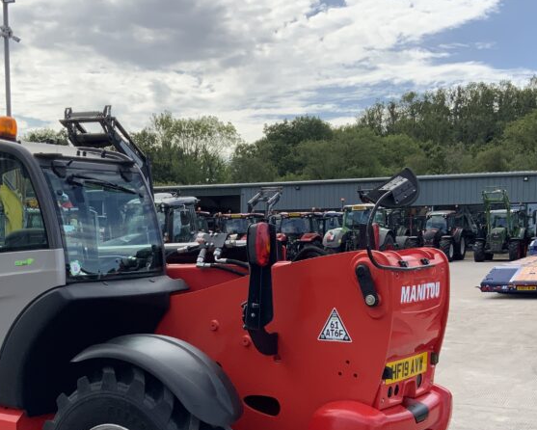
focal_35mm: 52
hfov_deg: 35.8
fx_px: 827
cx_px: 201
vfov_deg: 28.6
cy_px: 336
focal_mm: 3
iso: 16
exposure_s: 1/1221
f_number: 1.8
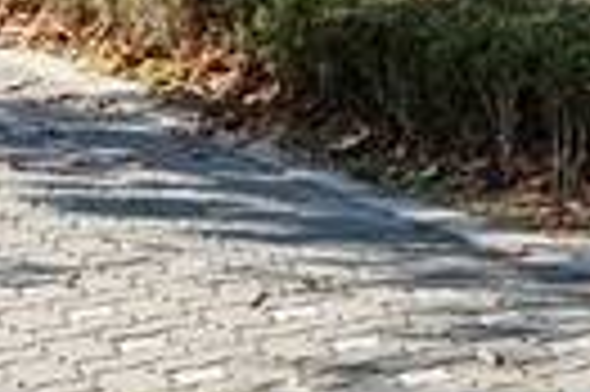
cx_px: 1063
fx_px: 2324
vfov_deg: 8.9
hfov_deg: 13.1
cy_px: -453
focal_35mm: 142
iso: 100
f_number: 8
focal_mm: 29
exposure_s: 1/100
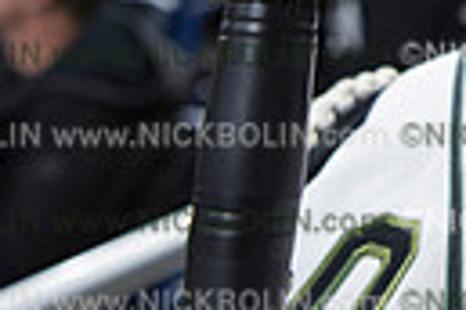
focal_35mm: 108
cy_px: -196
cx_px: 676
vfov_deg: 11.9
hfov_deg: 17.3
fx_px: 1398
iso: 1250
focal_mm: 24
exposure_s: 1/640
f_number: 2.8
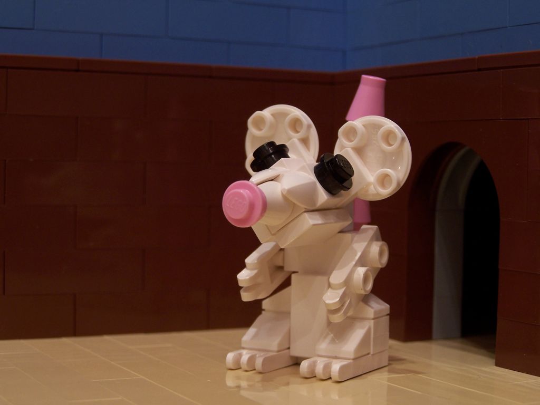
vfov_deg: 21.3
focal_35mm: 69
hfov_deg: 28.2
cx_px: 270
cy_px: 202
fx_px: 1076
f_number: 3.2
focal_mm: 11.5
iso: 80
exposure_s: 1/3
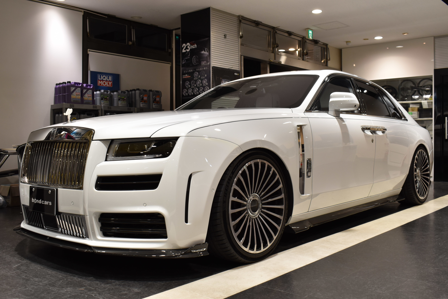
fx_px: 448
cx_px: 224
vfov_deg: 36.9
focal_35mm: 36
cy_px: 150
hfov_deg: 53.1
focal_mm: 24
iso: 500
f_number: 8
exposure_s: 1/40
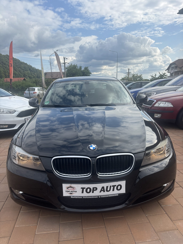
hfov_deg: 53.1
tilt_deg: -11.8
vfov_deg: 67.3
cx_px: 92
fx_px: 183
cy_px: 122
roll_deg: +1.3
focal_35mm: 26
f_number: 1.6
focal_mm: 5.96
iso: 50
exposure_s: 1/3021
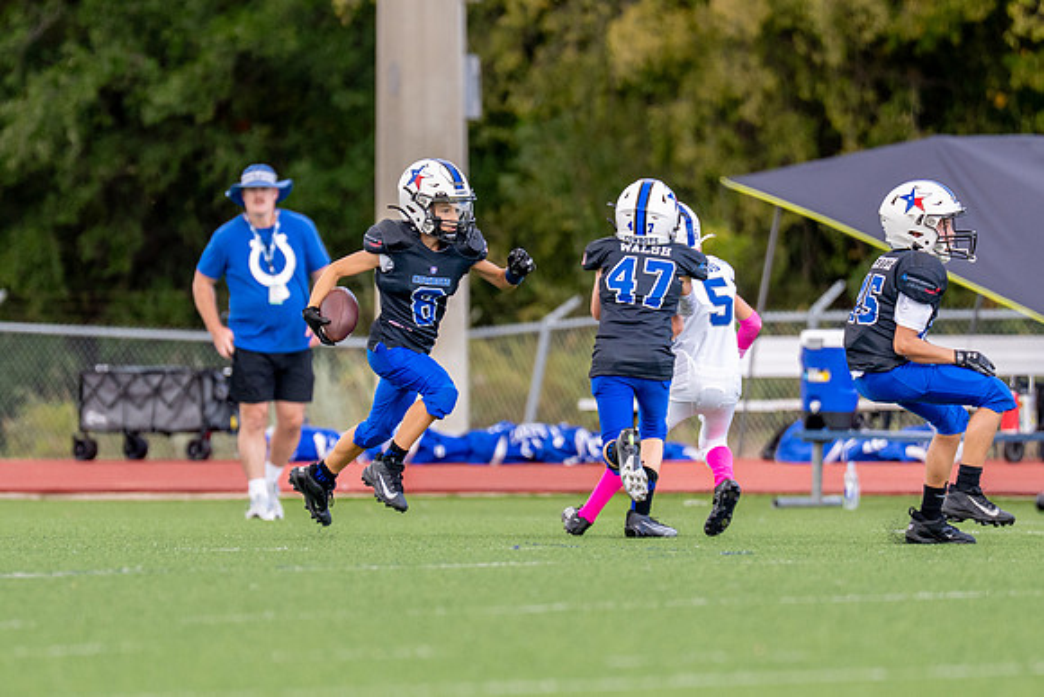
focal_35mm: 465
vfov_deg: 3.0
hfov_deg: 4.4
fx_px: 13489
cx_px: 498
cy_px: 320
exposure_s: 1/2500
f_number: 2.8
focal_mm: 200
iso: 400
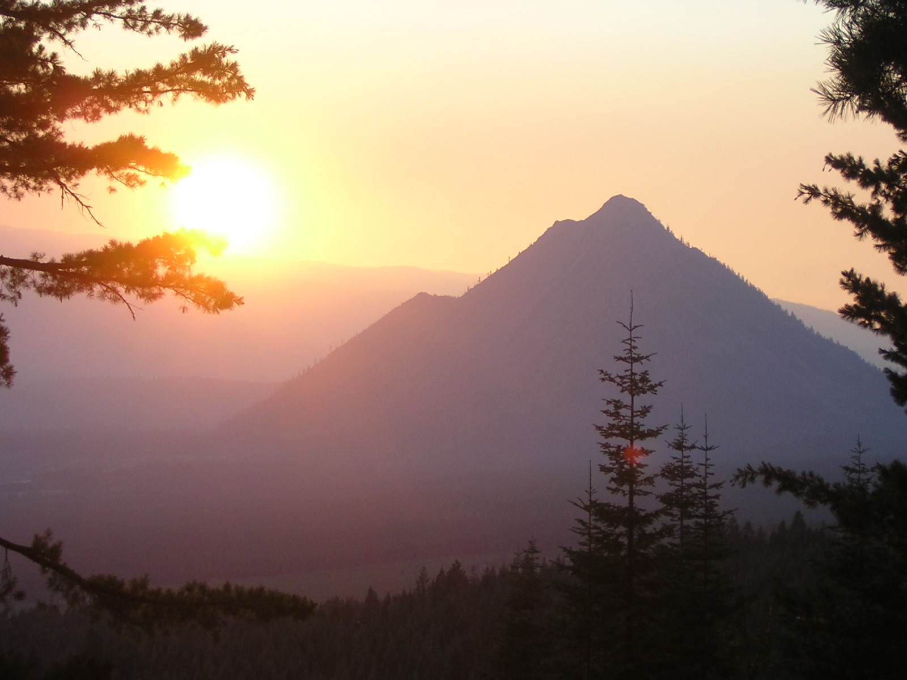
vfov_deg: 13.7
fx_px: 2830
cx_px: 454
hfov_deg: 18.2
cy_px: 340
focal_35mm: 108
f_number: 4.7
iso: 100
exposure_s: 1/94
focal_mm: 14.1
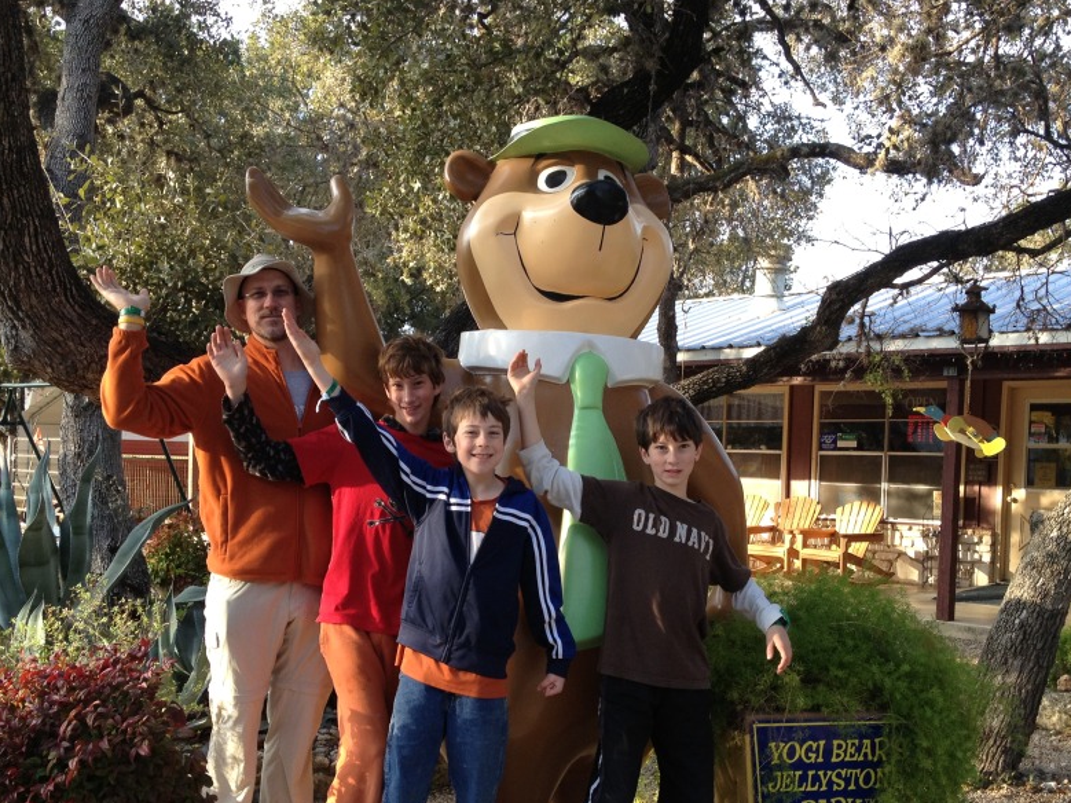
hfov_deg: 41.2
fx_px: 1423
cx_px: 558
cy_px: 503
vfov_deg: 31.4
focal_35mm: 46
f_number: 2.4
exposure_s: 1/151
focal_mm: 4.28
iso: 50
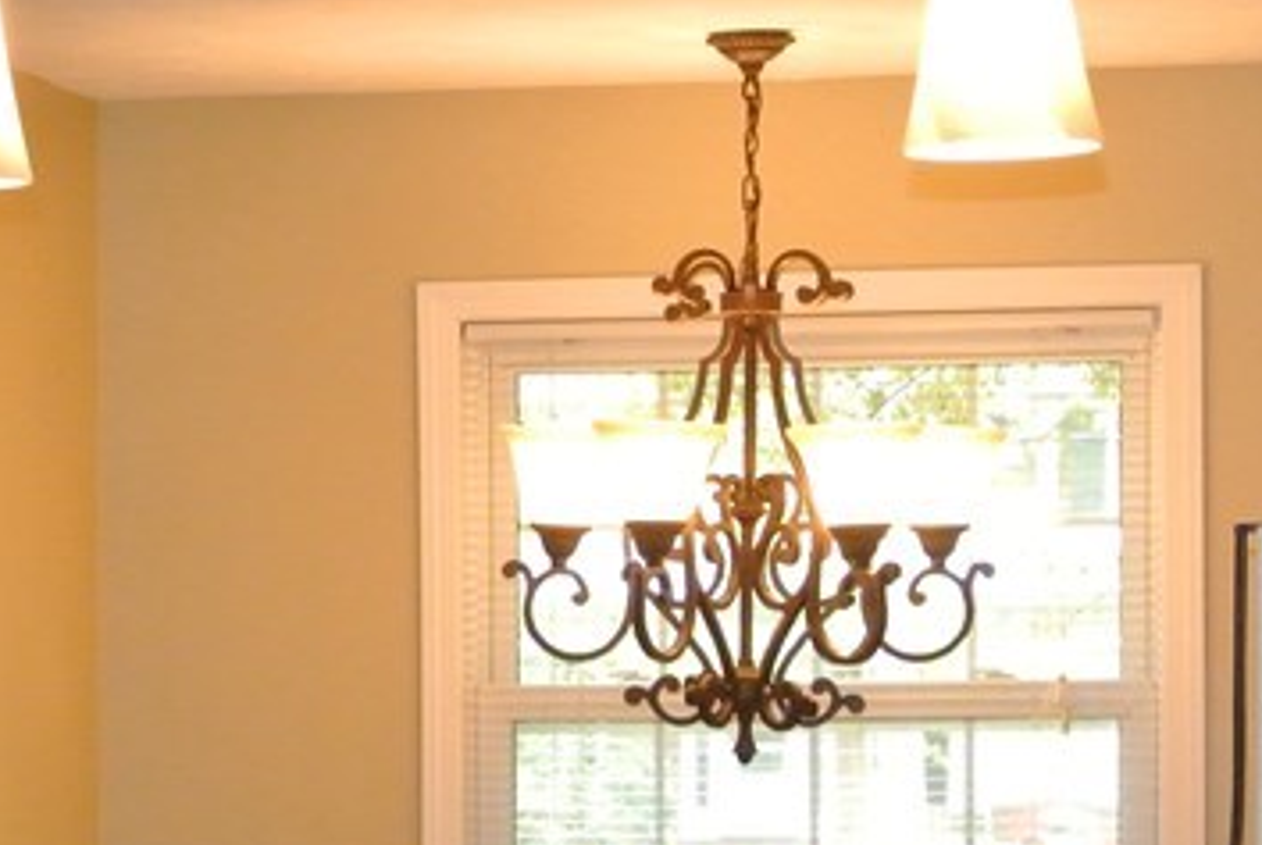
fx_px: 5791
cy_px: 877
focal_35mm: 165
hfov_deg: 12.3
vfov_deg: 8.3
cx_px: -45
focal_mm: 20.3
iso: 1400
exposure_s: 1/60
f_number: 5
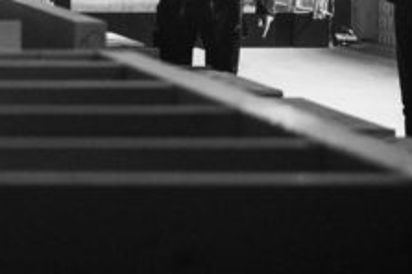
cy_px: -116
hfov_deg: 8.7
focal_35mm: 230
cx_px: -286
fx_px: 2628
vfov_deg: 5.9
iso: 400
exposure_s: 1/1000
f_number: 1.4
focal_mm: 50
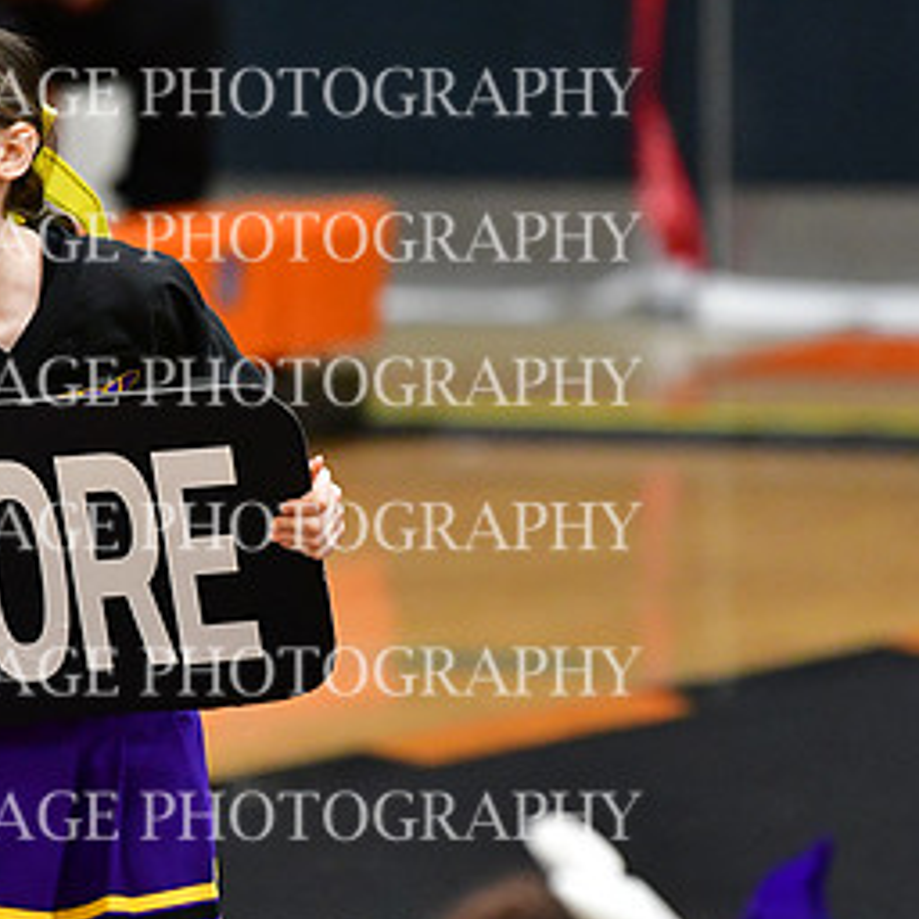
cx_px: 122
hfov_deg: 3.0
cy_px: 454
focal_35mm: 578
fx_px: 17361
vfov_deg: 3.0
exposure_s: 1/500
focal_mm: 200
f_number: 3.5
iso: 5000
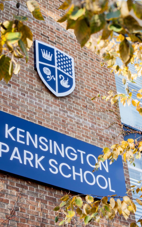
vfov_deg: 26.5
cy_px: 113
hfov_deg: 16.7
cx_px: 86
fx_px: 483
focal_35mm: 78
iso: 100
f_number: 5.6
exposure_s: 1/80
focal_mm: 9.8
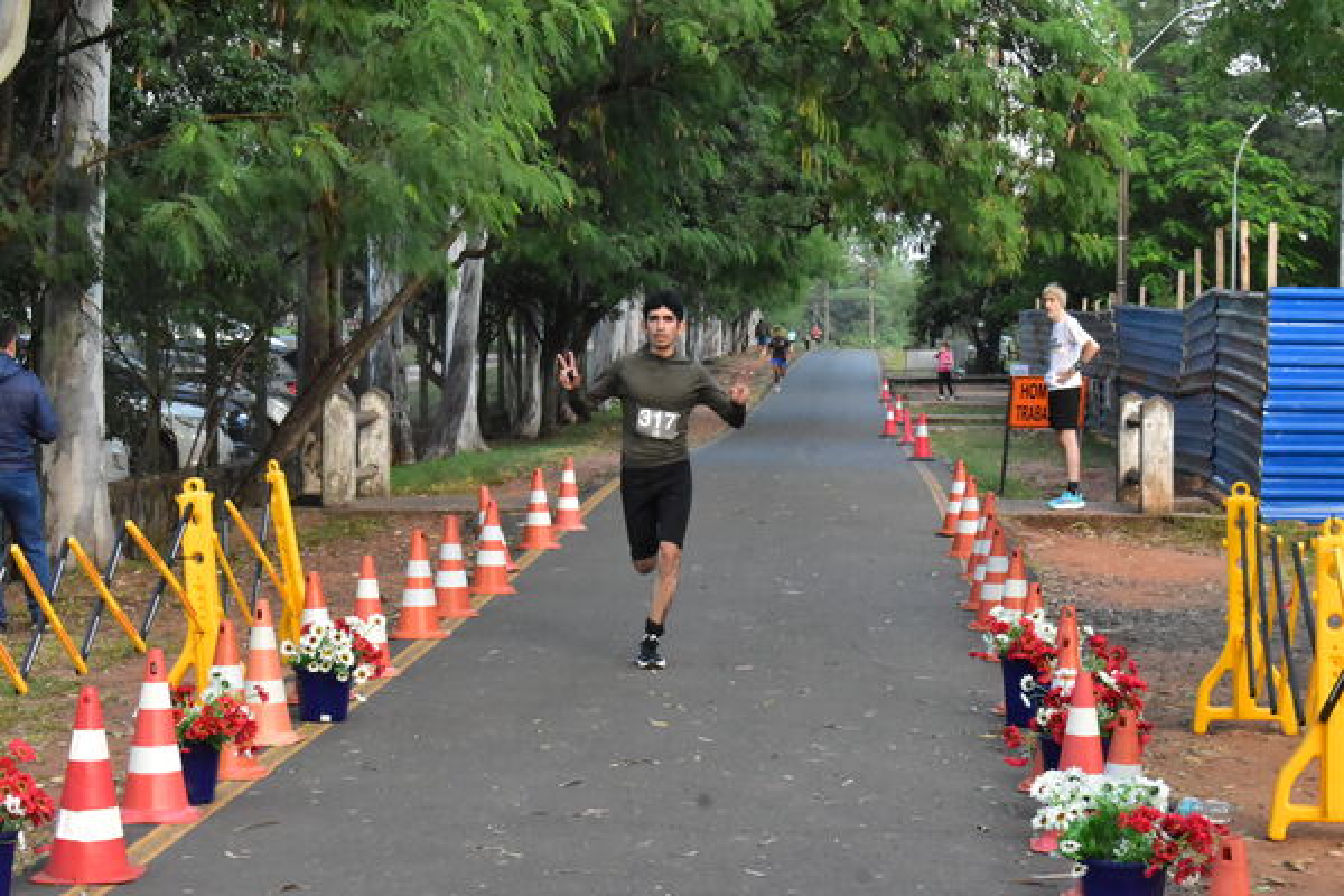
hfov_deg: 24.6
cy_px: 448
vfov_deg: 16.6
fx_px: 3080
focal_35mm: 82
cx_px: 672
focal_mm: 55
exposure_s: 1/250
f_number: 13
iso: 8000
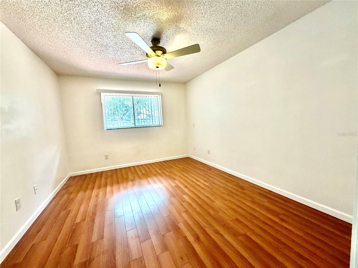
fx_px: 145
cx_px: 179
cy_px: 134
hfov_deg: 102.1
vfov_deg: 85.7
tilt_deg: -5.1
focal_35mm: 14
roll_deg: +3.9
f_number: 2.2
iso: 320
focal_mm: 2.22
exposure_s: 1/120
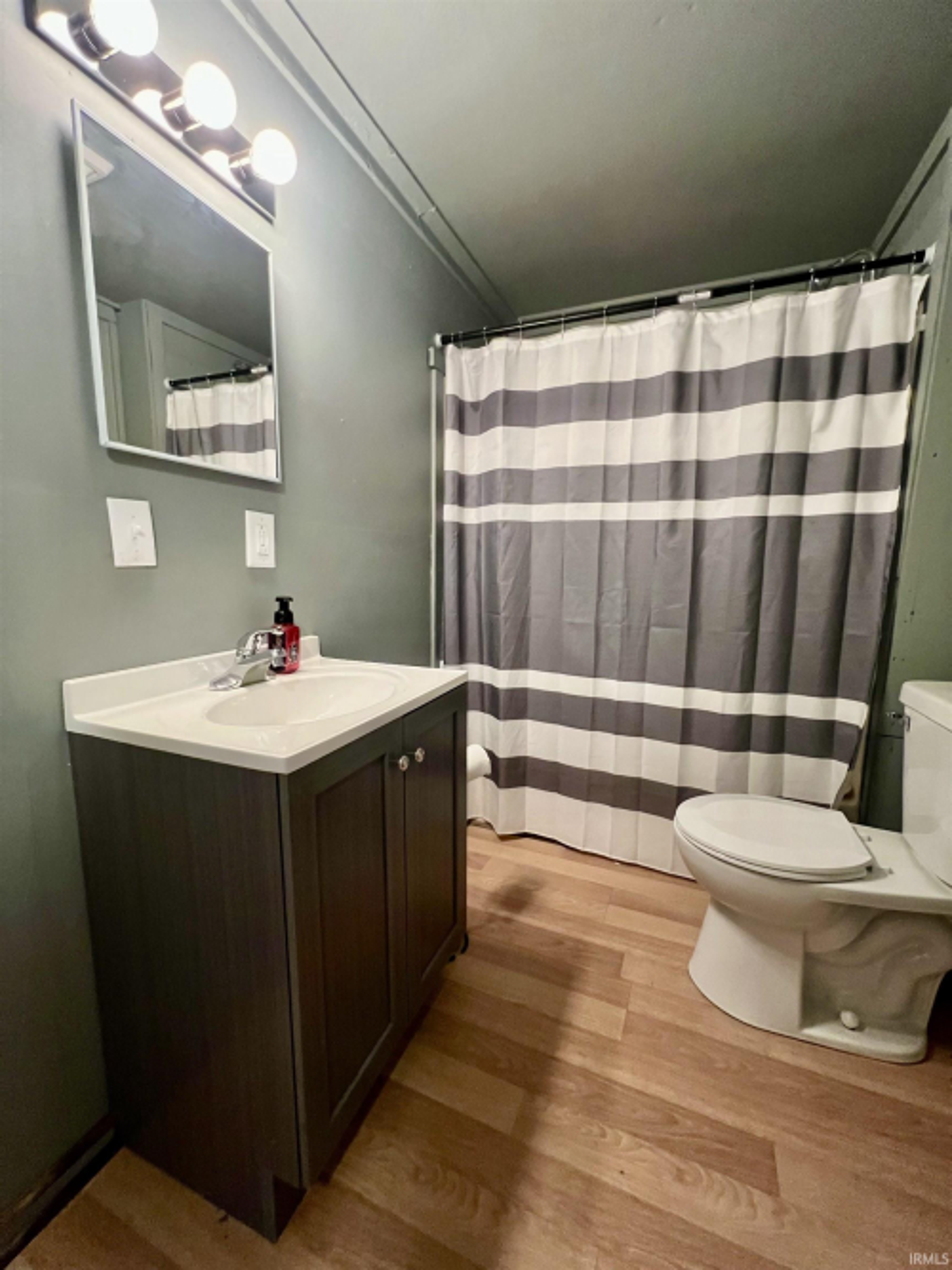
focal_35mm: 13
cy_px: 635
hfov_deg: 89.9
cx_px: 476
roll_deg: +0.2
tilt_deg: -6.9
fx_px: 477
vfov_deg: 106.2
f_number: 1.8
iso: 640
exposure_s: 1/60
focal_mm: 1.57
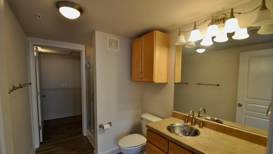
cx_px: 138
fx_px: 116
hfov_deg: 99.4
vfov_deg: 67.0
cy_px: 83
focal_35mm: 16
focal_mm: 10
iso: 500
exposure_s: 1/60
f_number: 4
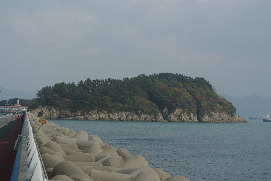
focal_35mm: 82
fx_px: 618
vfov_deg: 16.7
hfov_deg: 24.7
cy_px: 90
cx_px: 136
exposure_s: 1/350
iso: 200
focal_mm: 55
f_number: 9.5
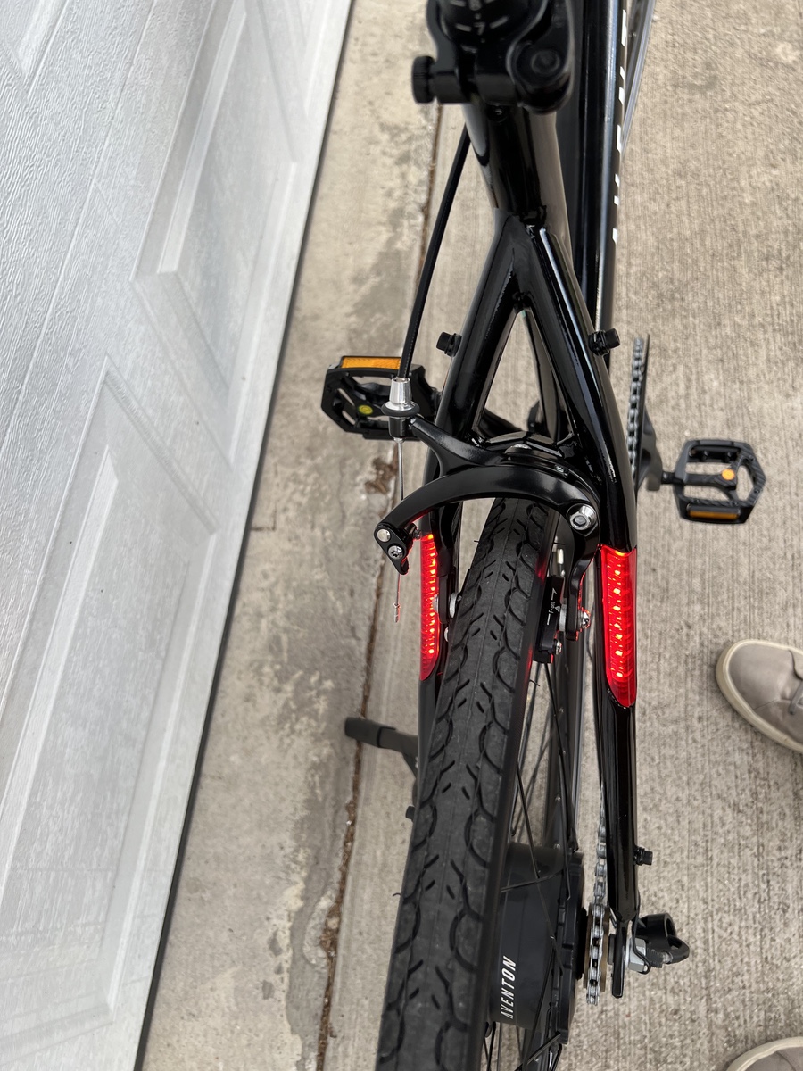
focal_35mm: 26
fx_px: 804
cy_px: 536
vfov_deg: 67.3
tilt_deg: -66.5
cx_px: 402
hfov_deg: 53.1
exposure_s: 1/290
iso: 40
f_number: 1.5
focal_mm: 5.7
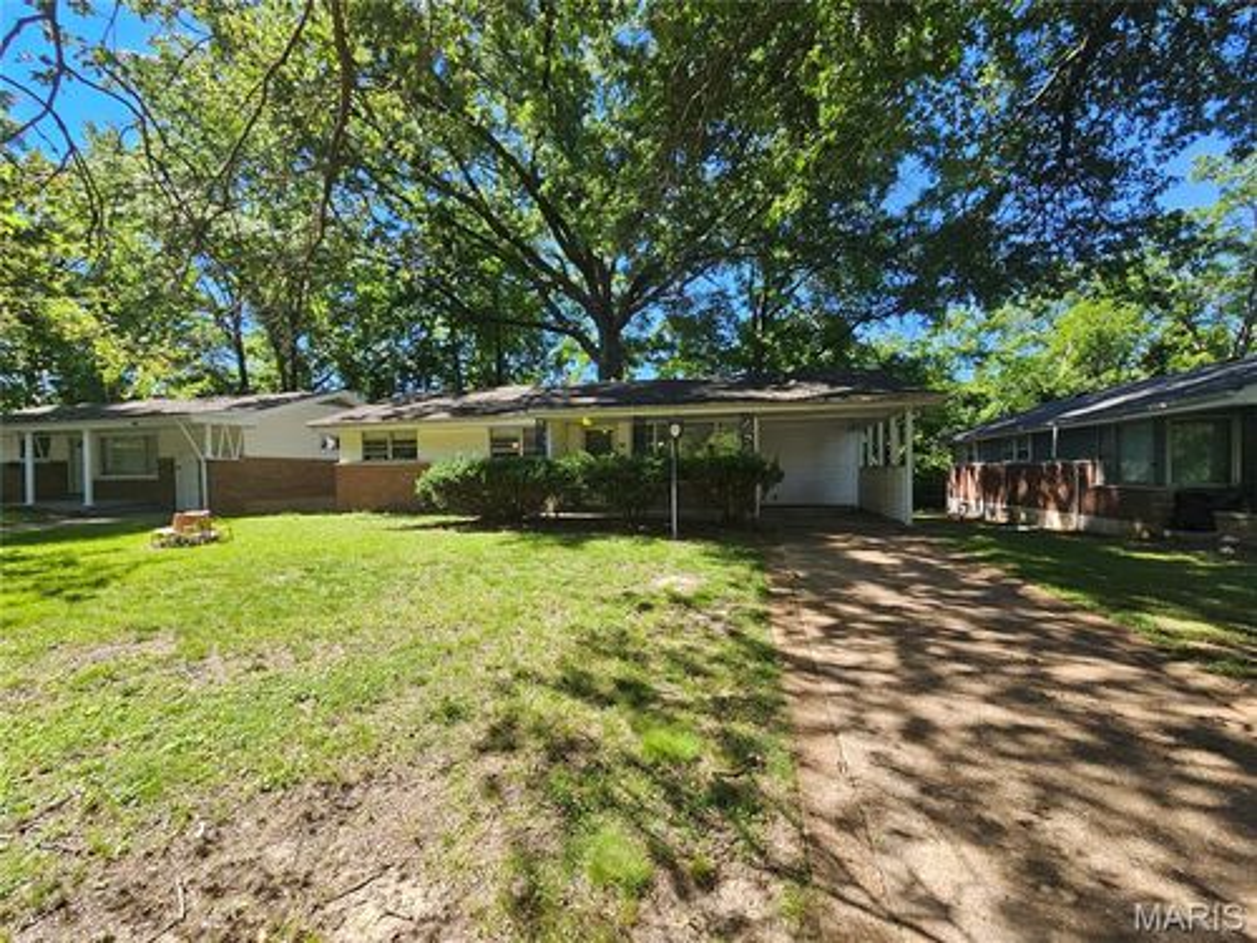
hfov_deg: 106.2
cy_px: 472
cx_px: 628
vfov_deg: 89.9
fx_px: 472
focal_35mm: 13
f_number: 2.2
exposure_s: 1/500
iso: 50
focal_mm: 2.2
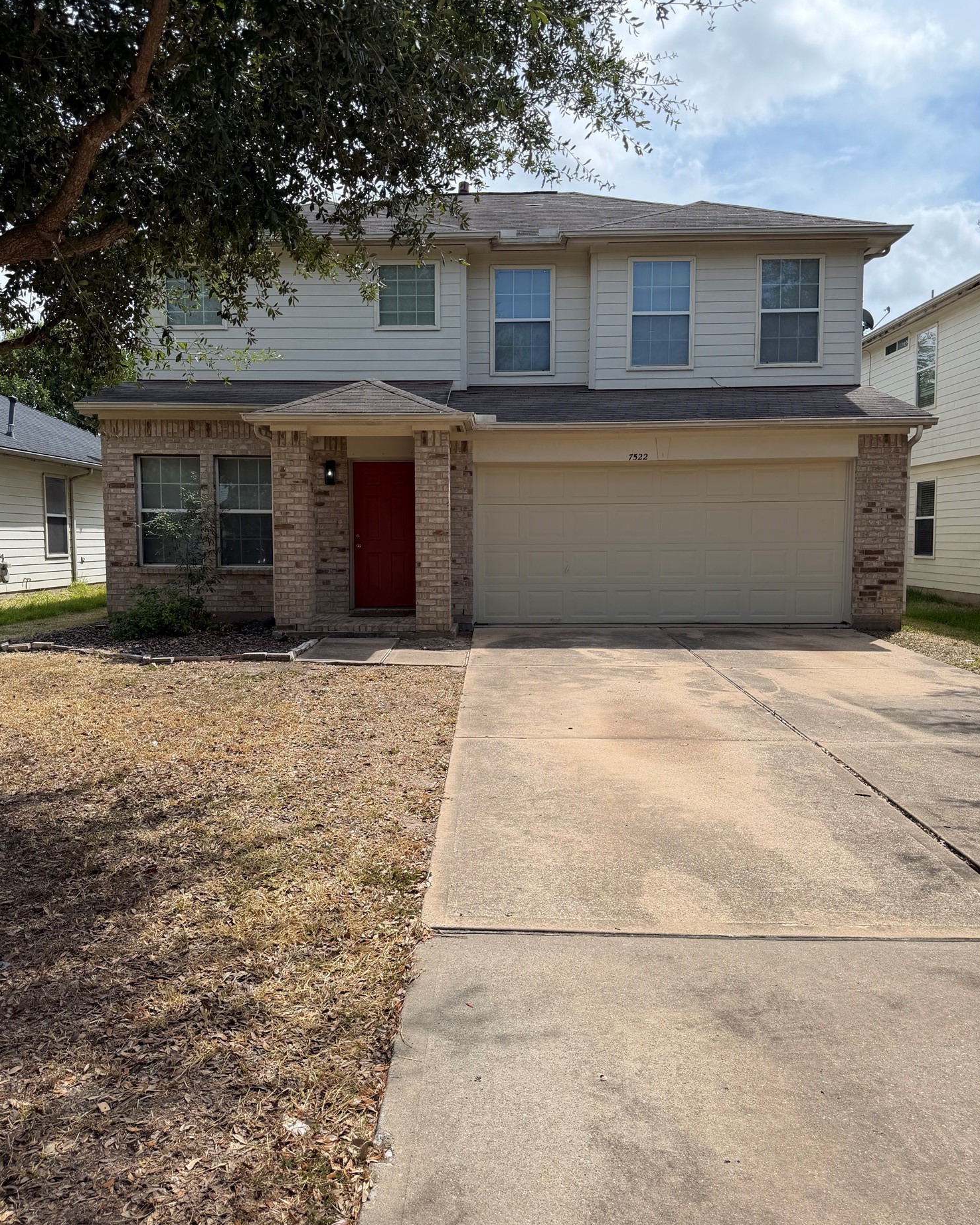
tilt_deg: -4.2
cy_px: 604
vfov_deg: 66.0
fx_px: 943
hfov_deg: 54.9
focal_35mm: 26
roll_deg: -0.1
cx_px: 477
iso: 80
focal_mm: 6.76
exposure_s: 1/3759
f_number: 1.78
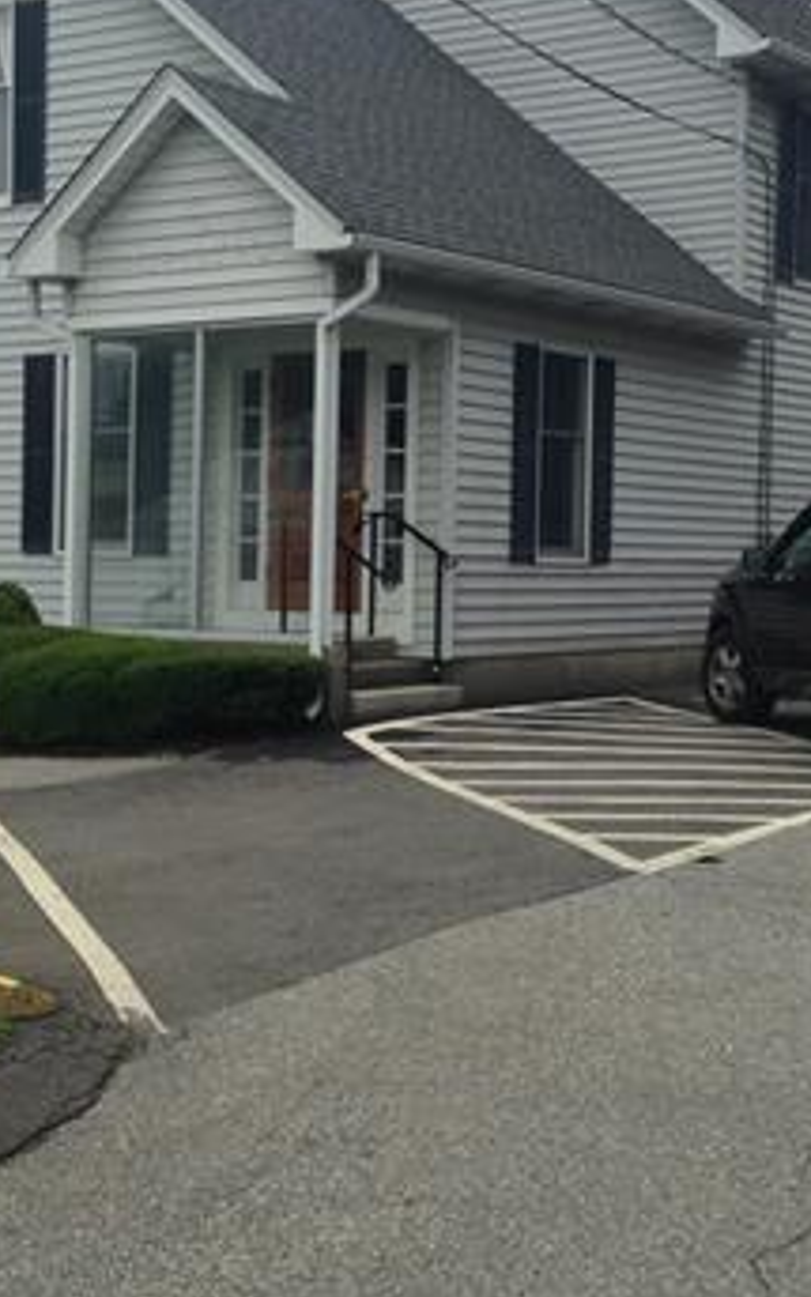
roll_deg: -1.0
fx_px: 2299
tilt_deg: -0.7
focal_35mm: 65
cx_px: 373
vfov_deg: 31.5
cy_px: 550
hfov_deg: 20.0
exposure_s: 1/1595
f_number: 2.4
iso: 50
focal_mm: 4.12
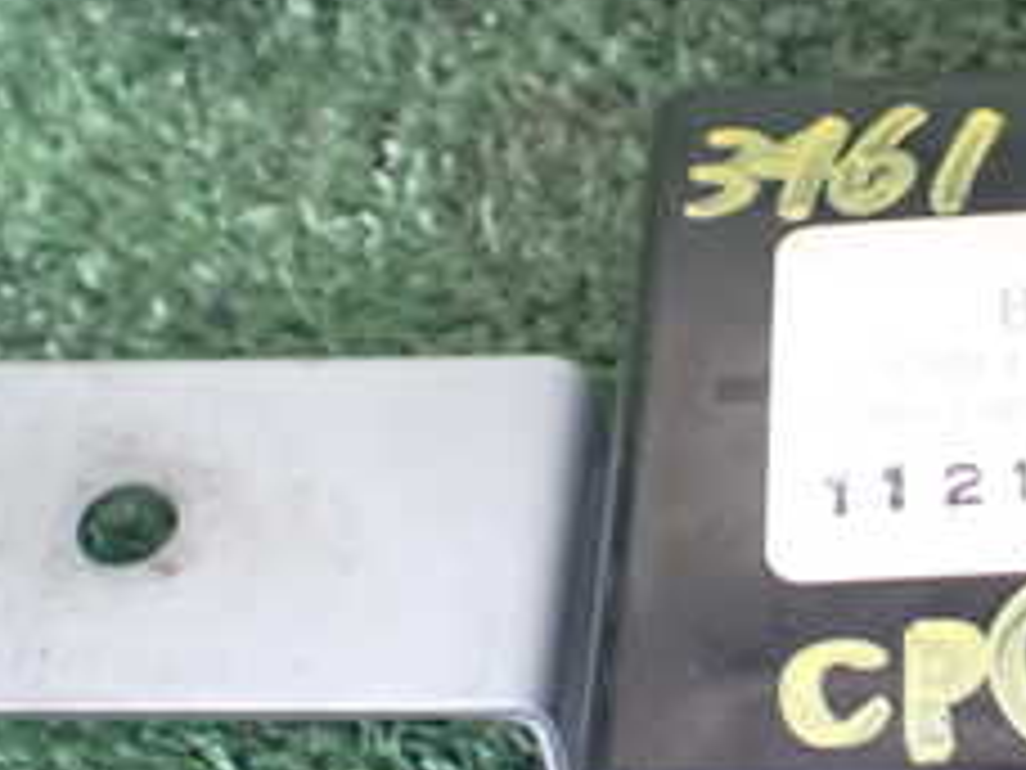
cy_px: 437
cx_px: 886
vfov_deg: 18.7
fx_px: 2342
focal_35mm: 79
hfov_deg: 24.1
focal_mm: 5.4
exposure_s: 1/30
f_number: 2.3
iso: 1250
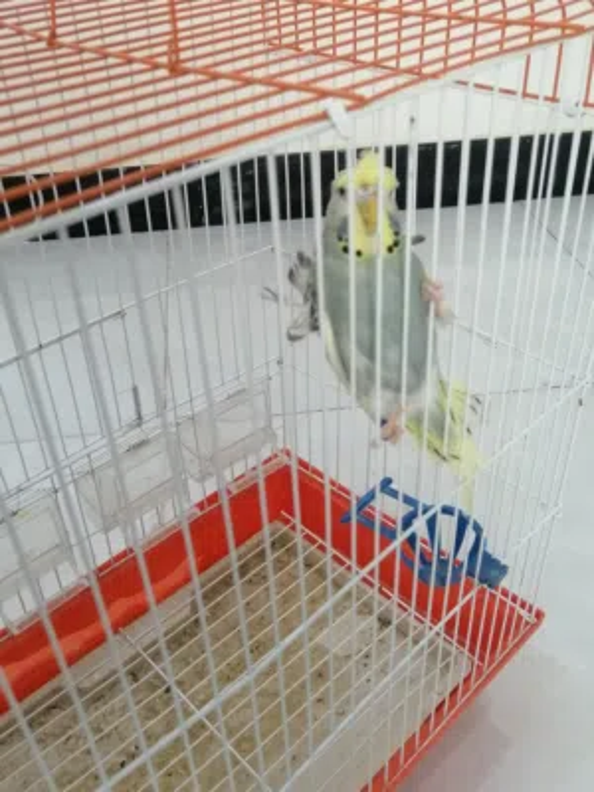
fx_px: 709
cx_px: 297
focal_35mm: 31
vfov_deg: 58.4
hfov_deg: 45.4
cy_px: 396
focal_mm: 3.95
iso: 160
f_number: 1.8
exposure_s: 1/33.3
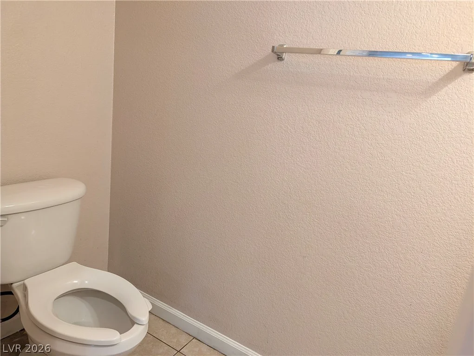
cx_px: 237
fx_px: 329
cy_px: 178
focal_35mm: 24
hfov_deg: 71.5
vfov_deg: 56.9
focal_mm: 6.9
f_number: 1.68
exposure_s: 1/30
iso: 87
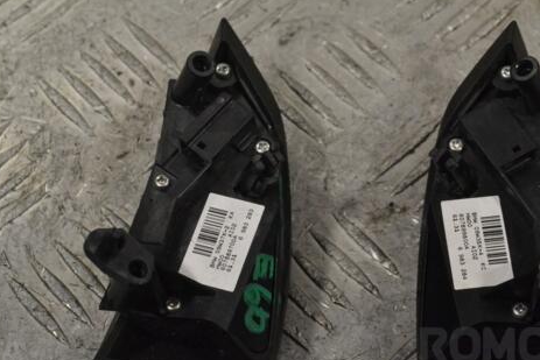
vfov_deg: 13.6
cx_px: 339
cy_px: 190
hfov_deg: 20.2
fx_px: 1515
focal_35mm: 101
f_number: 10
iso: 3200
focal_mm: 52
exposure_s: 1/400
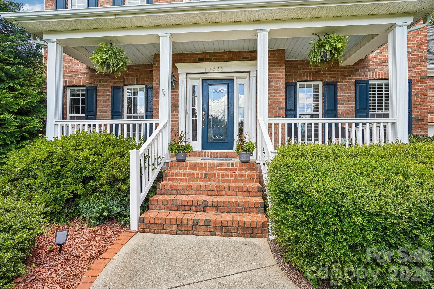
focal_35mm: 16
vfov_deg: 72.0
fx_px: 199
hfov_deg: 95.0
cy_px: 144
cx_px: 217
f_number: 8
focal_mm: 16.5
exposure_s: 1/250
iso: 400
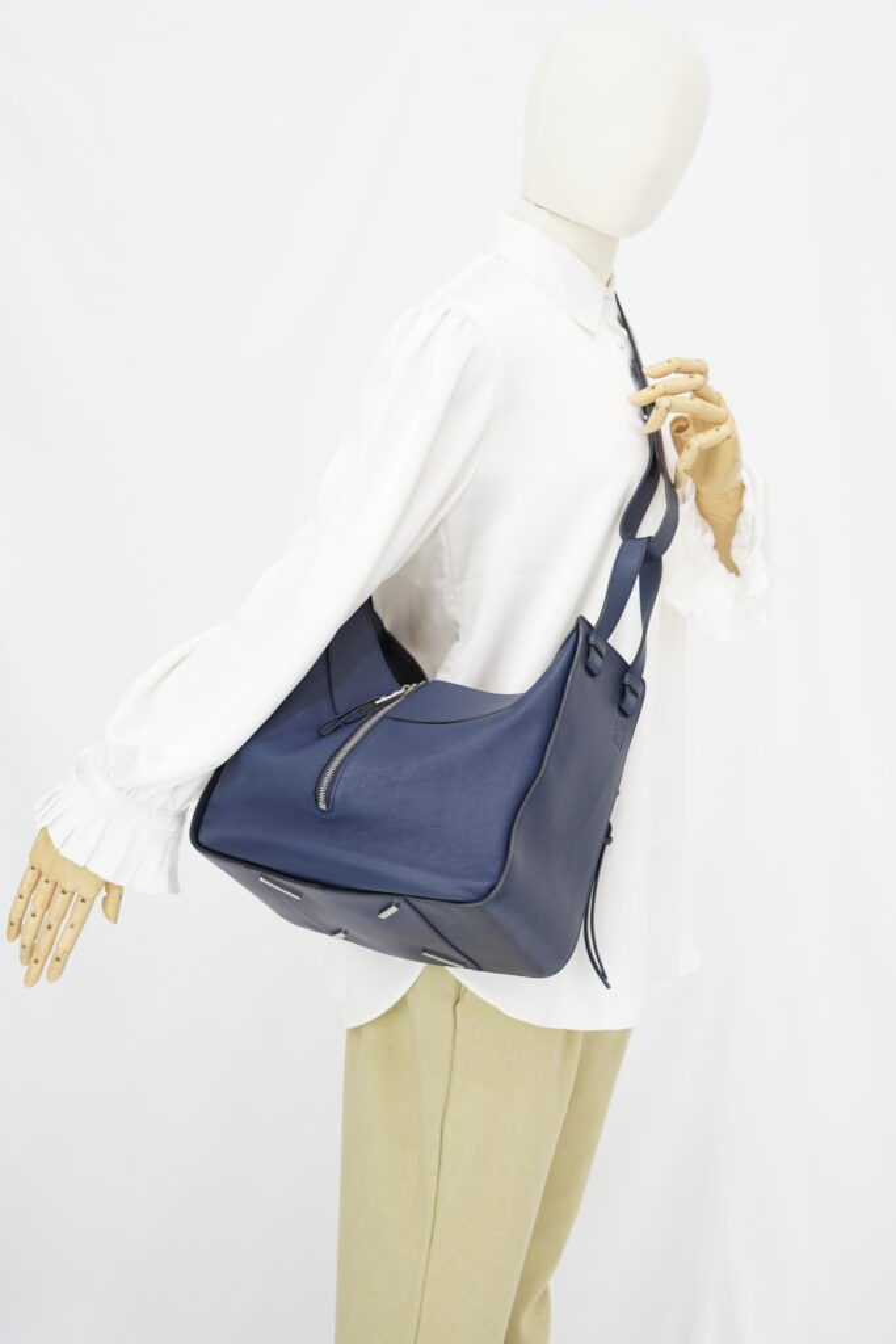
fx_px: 1866
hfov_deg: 27.0
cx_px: 448
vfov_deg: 39.6
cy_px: 672
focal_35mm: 50
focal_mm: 50
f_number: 6.3
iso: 640
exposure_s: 1/6
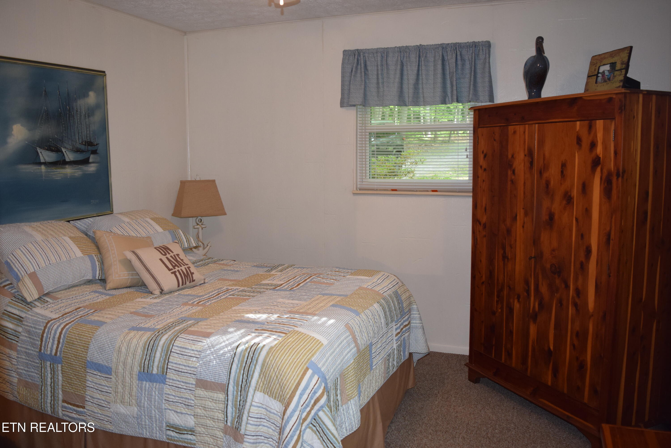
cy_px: 224
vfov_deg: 43.6
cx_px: 336
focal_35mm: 30
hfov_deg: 61.9
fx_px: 559
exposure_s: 1/80
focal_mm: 20
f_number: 4.5
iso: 800
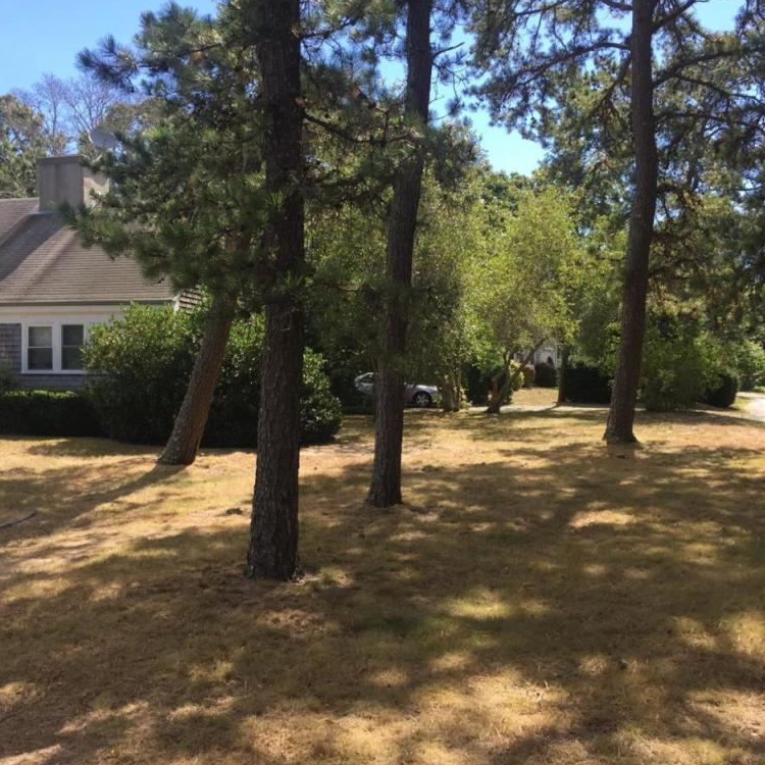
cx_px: 355
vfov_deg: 47.2
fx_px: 875
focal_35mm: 35
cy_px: 386
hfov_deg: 47.2
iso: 32
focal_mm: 4.15
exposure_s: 1/670
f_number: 2.2
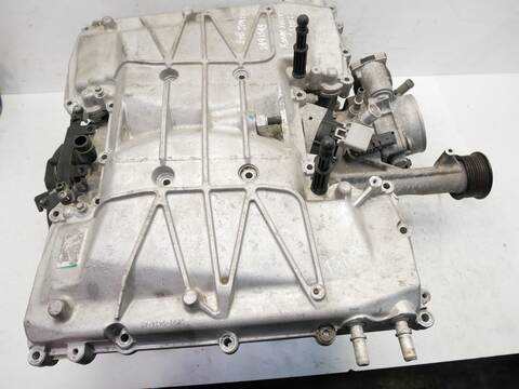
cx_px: 260
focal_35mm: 24
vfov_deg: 56.8
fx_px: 360
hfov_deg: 71.6
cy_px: 194
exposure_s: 1/60
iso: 400
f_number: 3.5
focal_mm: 12
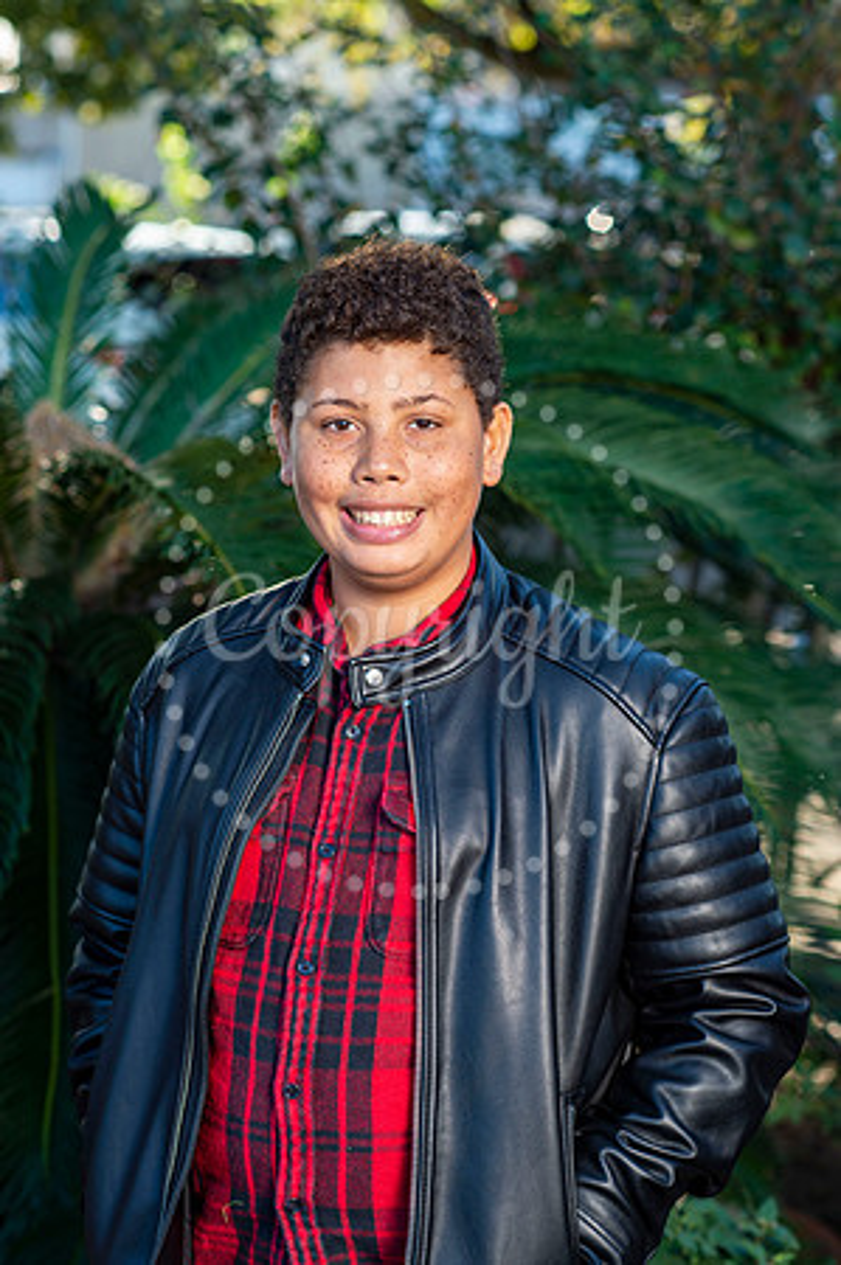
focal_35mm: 85
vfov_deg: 23.9
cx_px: 420
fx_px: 2985
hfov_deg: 16.0
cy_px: 632
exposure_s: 1/160
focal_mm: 85
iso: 200
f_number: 4
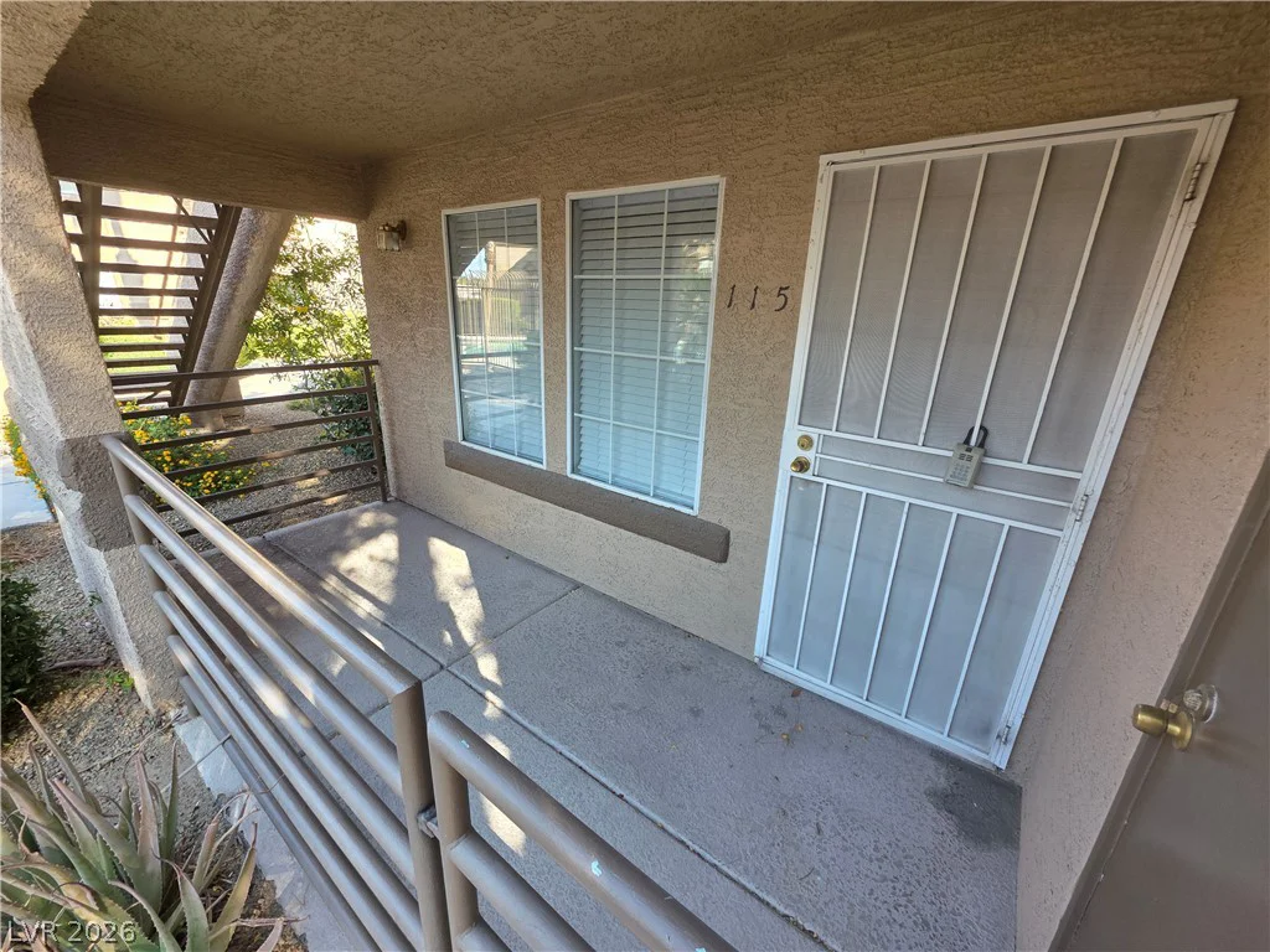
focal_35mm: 13
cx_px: 635
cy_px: 476
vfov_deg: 89.9
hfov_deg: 106.2
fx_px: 477
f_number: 1.9
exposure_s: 1/120
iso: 32
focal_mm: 2.2
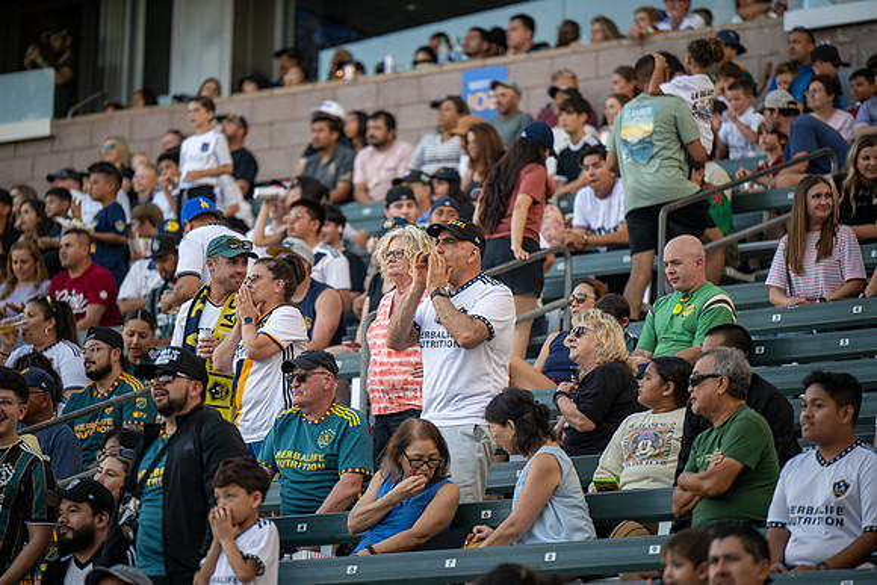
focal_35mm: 200
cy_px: 292
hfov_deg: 10.3
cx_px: 438
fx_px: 4873
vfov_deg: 6.9
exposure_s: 1/1000
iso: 720
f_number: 2.8
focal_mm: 200
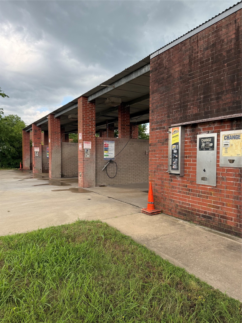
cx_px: 121
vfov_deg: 71.6
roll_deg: -0.5
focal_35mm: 24
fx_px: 224
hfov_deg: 56.8
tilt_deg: -0.9
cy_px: 162
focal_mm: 6.76
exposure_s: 1/1032
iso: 100
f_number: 1.78
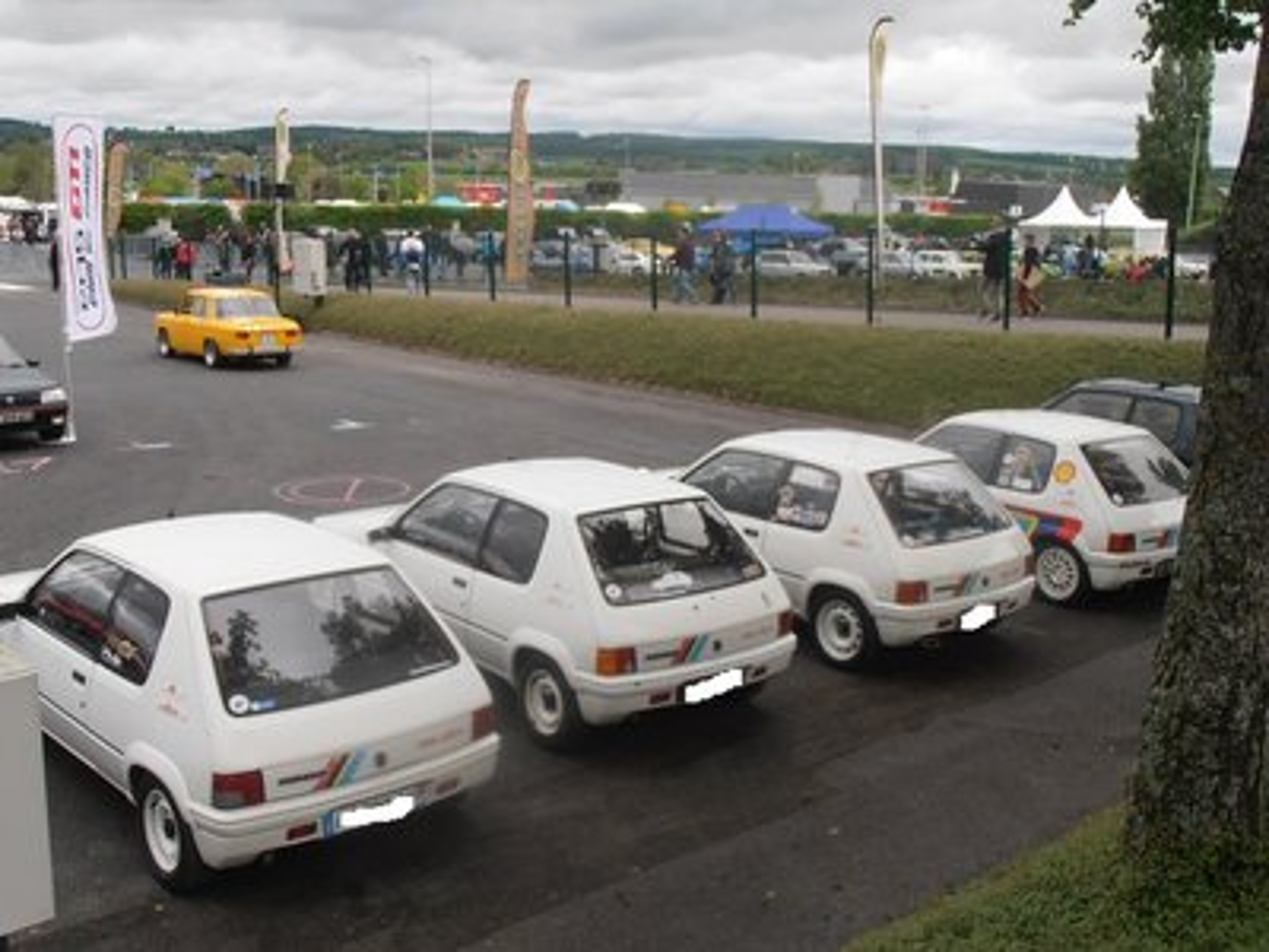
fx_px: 1613
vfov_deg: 32.9
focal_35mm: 44
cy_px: 476
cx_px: 634
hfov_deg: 42.9
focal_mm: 7.87
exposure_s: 1/400
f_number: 4.2
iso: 80
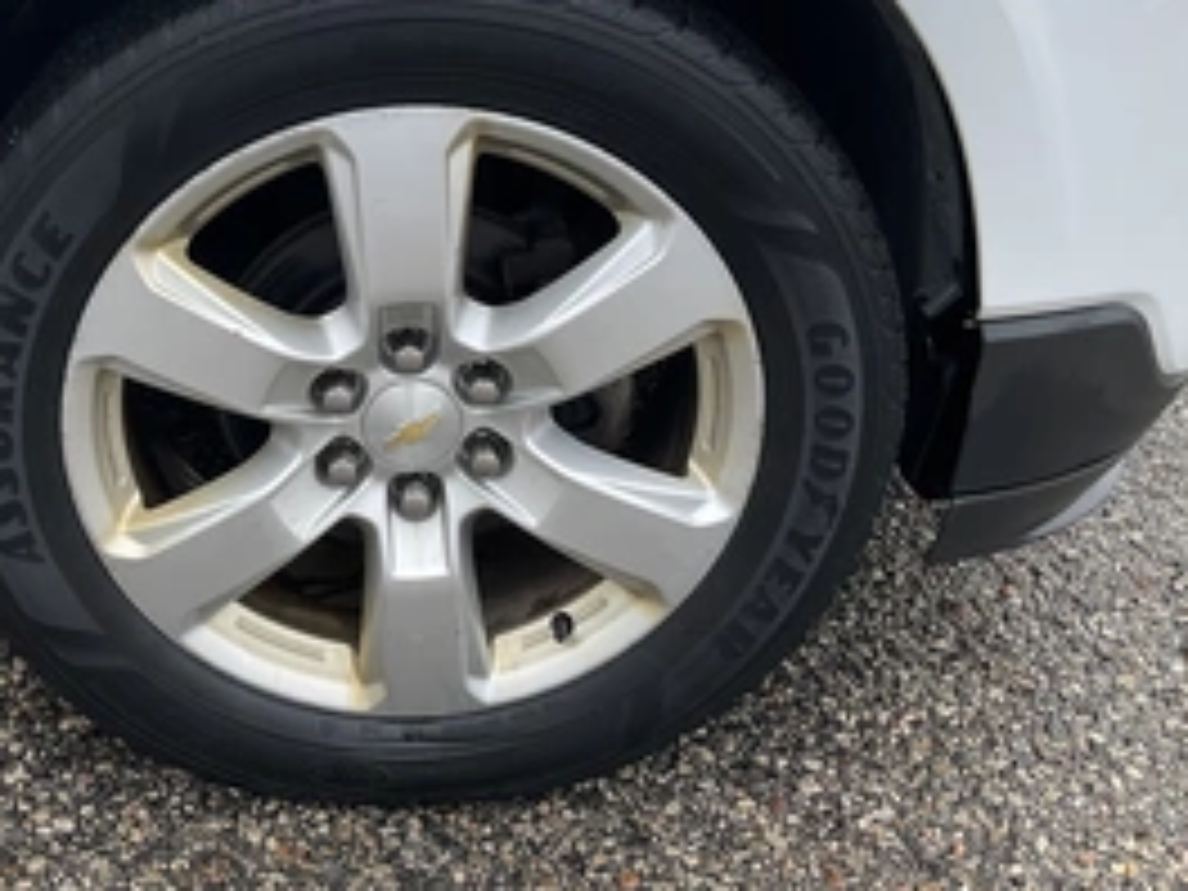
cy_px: 225
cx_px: 369
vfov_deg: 32.3
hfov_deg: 42.2
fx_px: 1510
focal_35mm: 44
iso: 25
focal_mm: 3
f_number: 1.8
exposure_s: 1/728
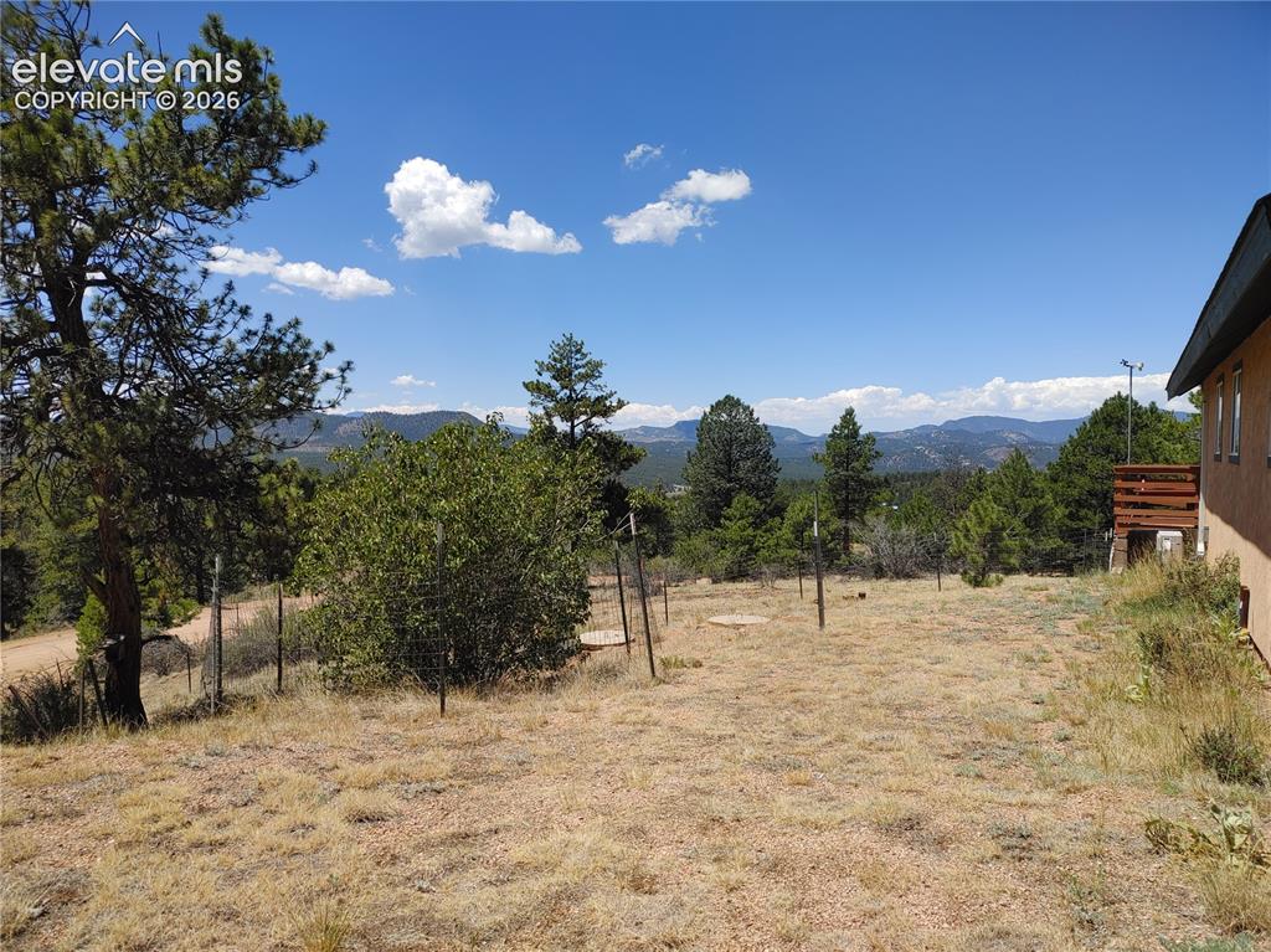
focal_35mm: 26
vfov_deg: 53.0
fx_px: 954
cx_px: 636
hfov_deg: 67.3
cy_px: 476
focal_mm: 5.58
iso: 50
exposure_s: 1/2500
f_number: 1.8
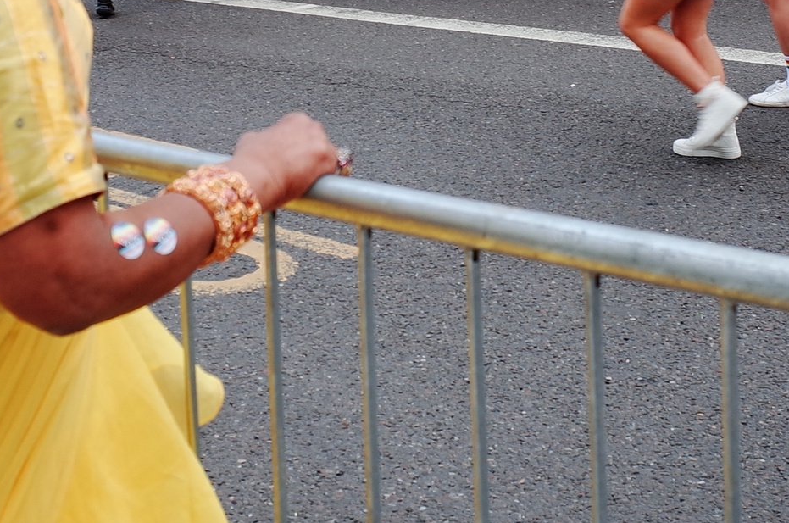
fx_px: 1684
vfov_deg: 16.9
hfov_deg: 26.3
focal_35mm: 77
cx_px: 467
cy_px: -91
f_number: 4.5
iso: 100
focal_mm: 18.3
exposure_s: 1/100
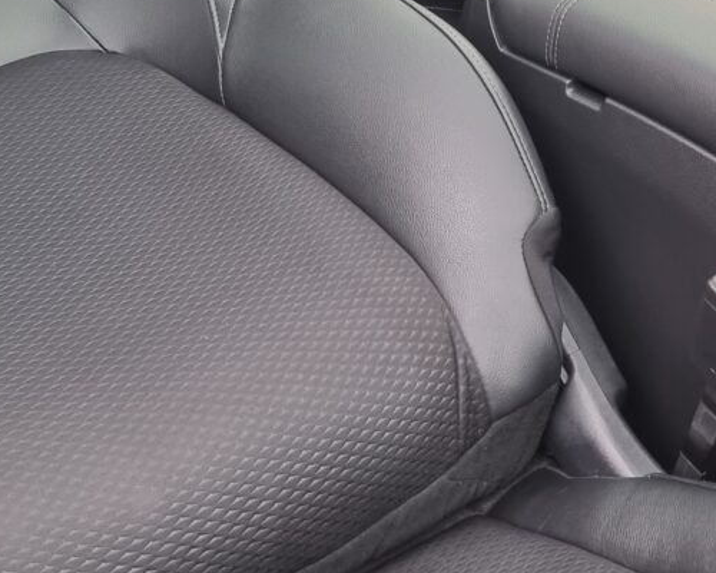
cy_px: -102
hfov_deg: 25.0
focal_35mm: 75
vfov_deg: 19.3
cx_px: 556
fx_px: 1589
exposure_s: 1/100
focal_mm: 6.7
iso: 200
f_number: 1.8
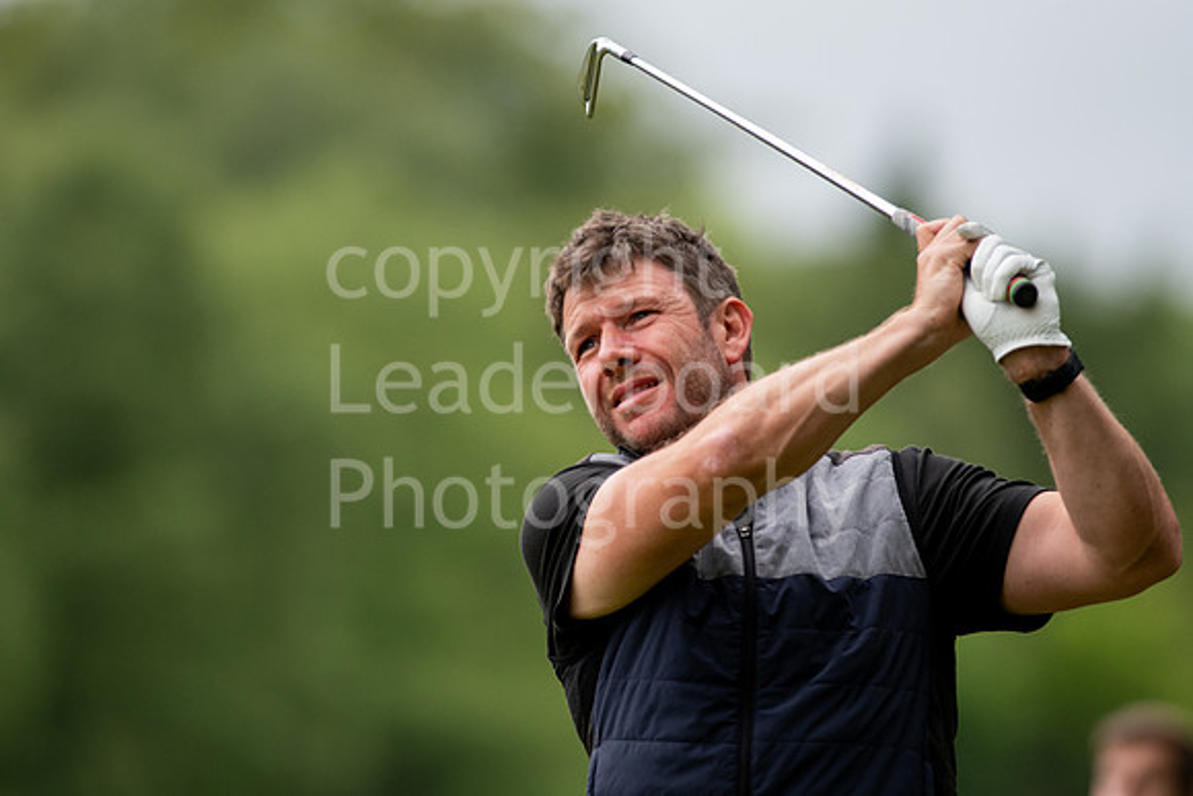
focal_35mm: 450
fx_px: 14915
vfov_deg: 3.1
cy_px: 398
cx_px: 596
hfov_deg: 4.6
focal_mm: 300
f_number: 4
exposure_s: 1/2000
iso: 1000
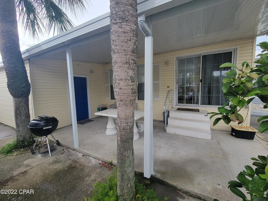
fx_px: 101
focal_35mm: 13
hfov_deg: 106.2
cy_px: 100
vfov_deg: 89.9
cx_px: 134
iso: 50
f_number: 2.2
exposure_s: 1/128
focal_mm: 2.2
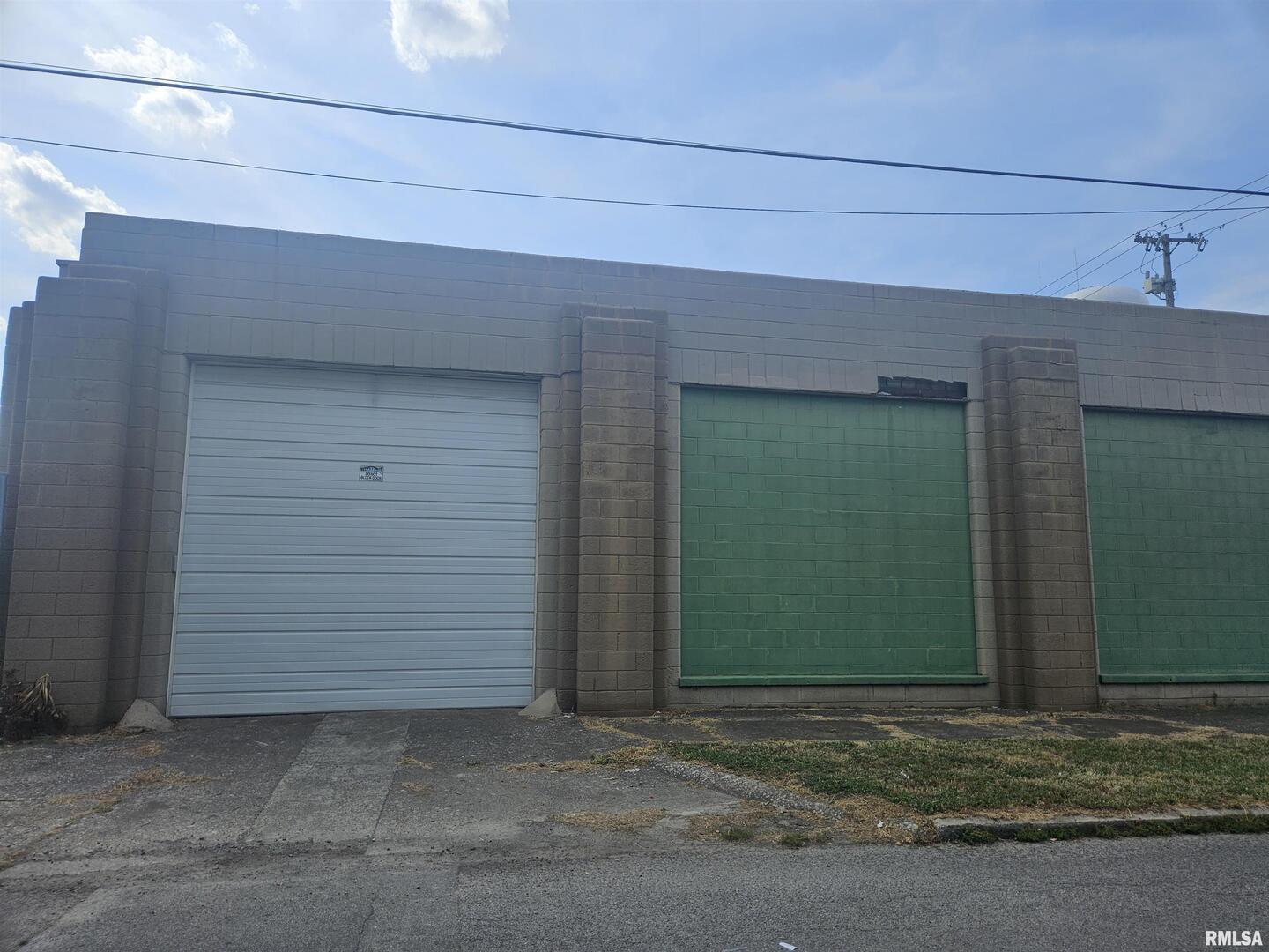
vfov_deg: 58.9
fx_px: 843
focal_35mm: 23
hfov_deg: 73.9
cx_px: 634
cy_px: 476
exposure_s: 1/2038
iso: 25
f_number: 1.8
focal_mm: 5.4
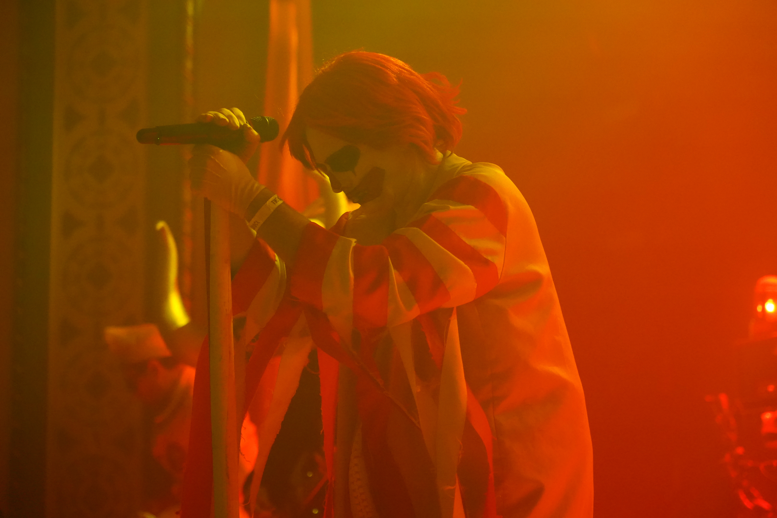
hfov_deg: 19.5
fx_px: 2266
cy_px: 259
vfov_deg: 13.0
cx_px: 388
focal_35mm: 105
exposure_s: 1/160
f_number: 4
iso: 12800
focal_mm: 105
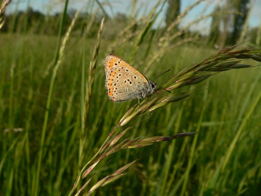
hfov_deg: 51.4
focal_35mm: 36
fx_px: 271
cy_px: 98
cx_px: 130
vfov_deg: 39.7
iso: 100
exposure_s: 1/1000
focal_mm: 6
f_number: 4
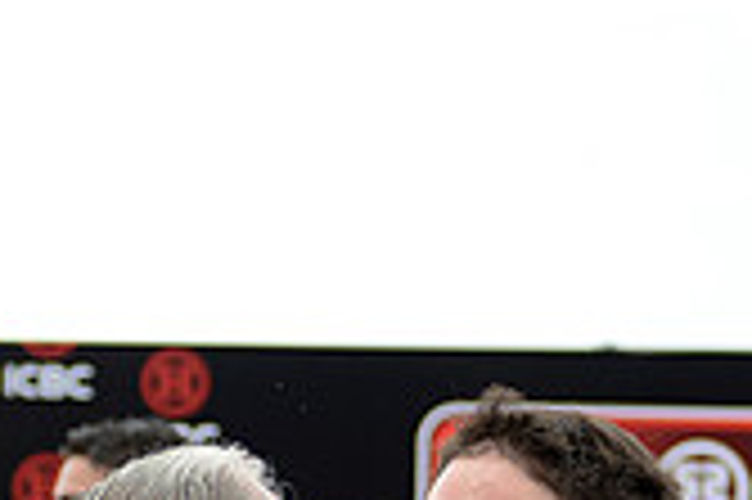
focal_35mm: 181
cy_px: 822
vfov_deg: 7.4
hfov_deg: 11.3
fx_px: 3777
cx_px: 194
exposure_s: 1/800
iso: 500
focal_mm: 52
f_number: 2.8
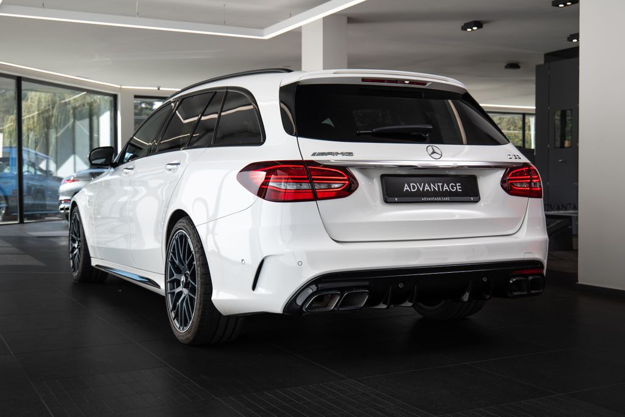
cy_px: 210
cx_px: 326
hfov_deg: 43.7
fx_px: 779
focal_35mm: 45
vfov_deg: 29.9
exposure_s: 1/100
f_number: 5
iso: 100
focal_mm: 40
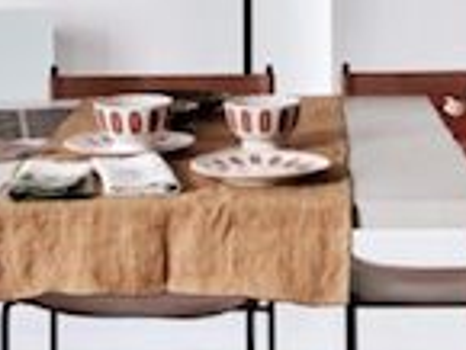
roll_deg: -0.4
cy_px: -106
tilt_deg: -1.3
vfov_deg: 12.0
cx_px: 286
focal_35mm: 120
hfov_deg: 16.4
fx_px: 1617
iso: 32
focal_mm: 4.15
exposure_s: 1/33
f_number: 2.2
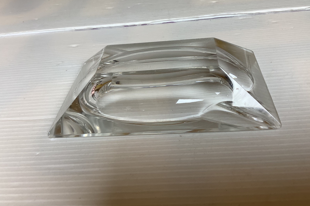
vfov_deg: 40.0
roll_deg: +9.3
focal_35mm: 33
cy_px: 96
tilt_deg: -36.4
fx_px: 284
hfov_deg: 57.2
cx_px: 154
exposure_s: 1/100
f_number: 2.4
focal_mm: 3.3
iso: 40
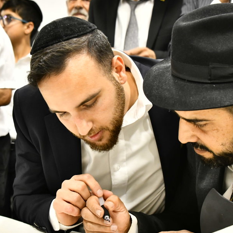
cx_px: 93
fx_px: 510
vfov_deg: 25.7
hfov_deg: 25.7
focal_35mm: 67
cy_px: 117
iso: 2000
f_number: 5
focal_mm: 34
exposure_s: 1/125
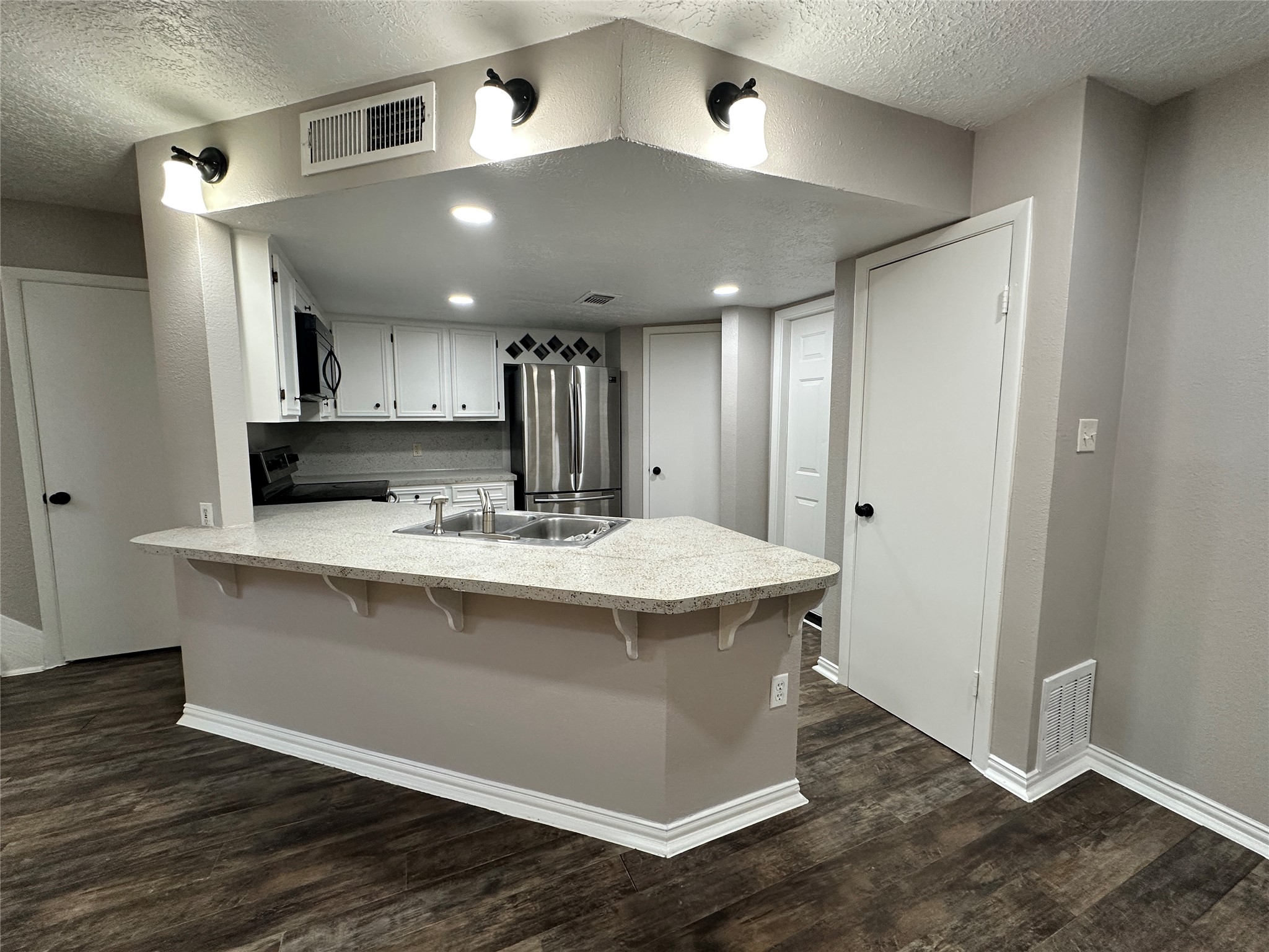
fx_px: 513
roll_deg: -0.3
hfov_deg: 102.1
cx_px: 634
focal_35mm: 14
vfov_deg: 85.7
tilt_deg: -5.4
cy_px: 476
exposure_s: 1/120
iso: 200
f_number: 2.2
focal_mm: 2.22
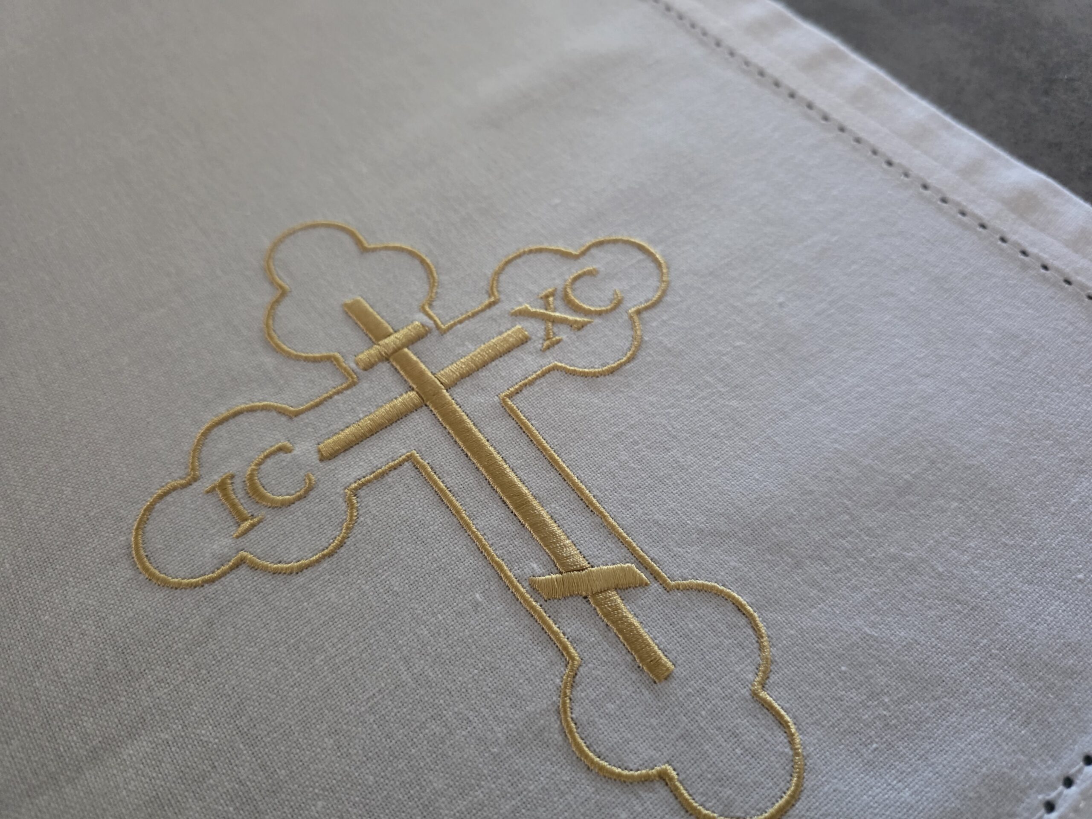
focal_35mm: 23
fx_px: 726
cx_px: 546
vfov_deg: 58.9
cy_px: 410
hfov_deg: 73.9
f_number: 1.7
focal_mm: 6.3
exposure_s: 1/100
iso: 1250
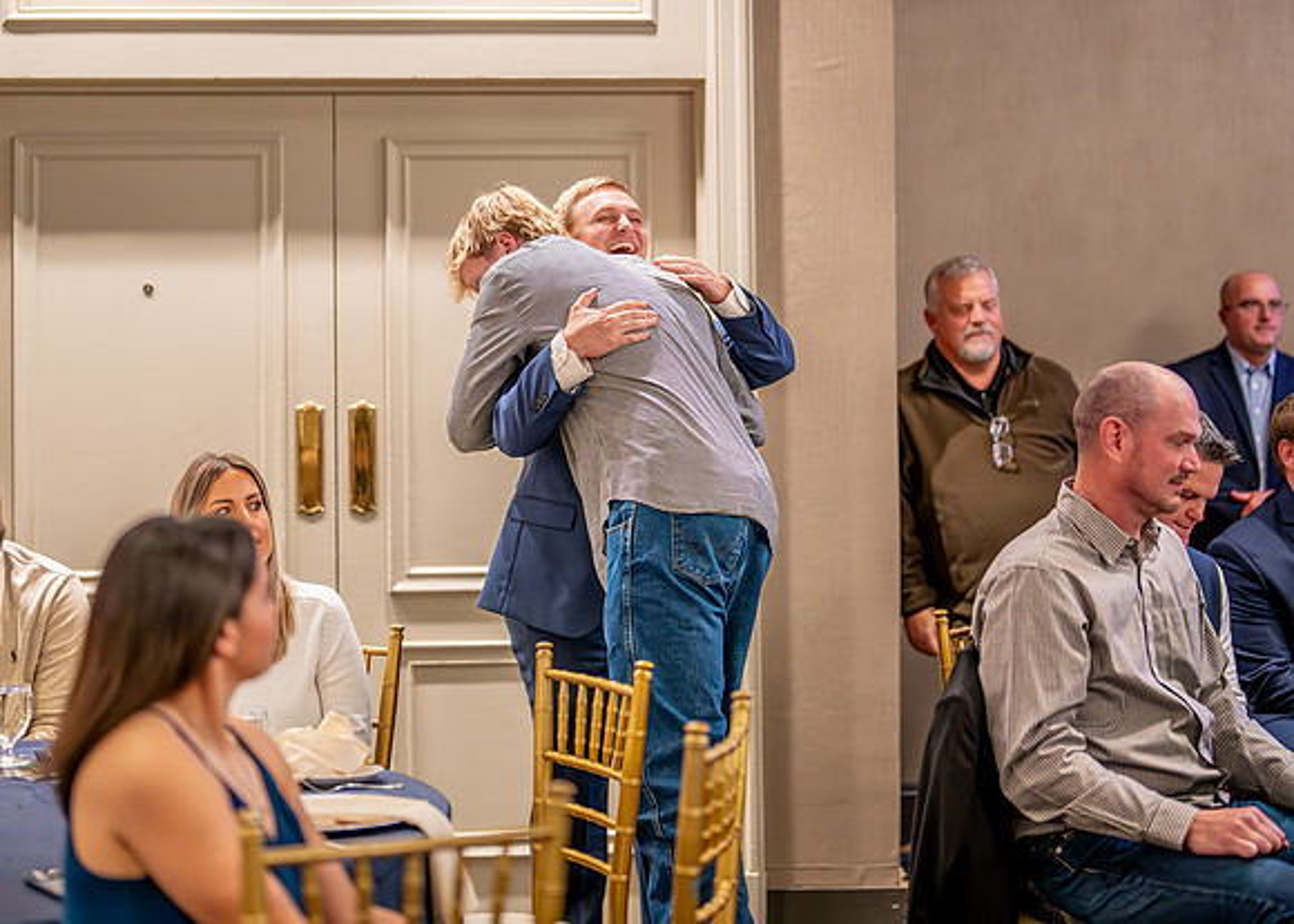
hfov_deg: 28.0
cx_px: 636
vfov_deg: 20.1
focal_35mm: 71
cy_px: 313
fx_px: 2597
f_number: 1.2
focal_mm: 50
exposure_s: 1/400
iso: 1600
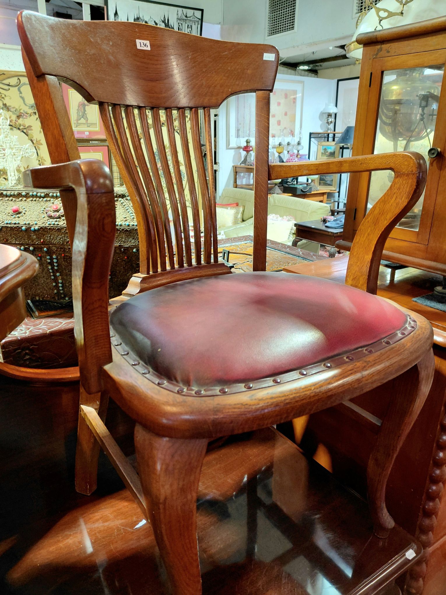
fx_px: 429
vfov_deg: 69.4
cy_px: 298
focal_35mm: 25
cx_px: 223
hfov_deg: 54.9
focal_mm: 4.69
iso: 250
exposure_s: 1/50.3
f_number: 1.8
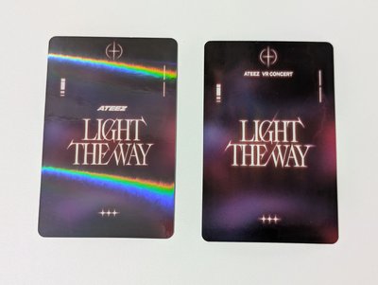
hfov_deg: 38.9
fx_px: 536
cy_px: 142
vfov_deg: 29.7
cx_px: 189
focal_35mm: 49
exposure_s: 1/120
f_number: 1.68
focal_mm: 6.9
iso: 633
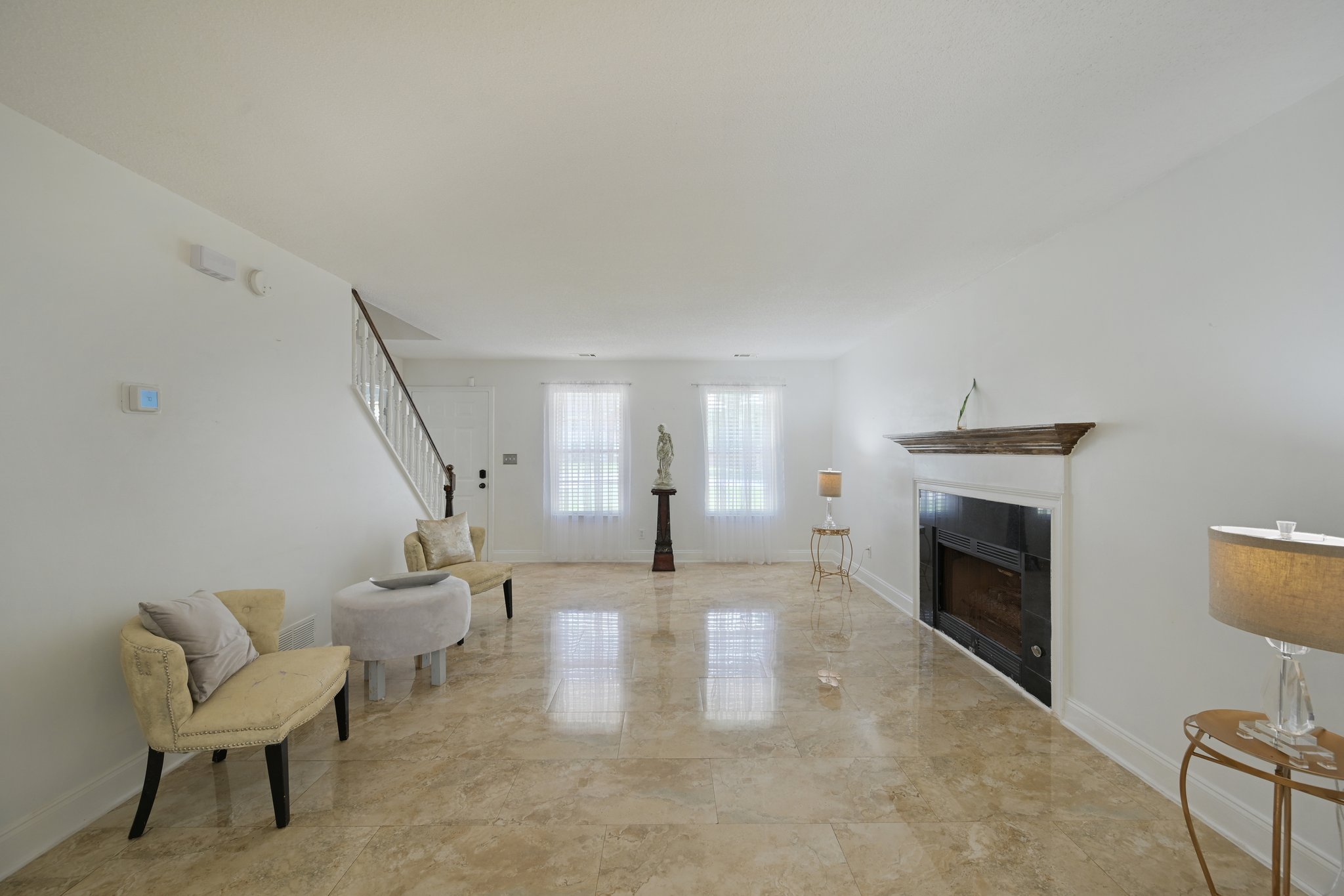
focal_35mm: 14
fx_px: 523
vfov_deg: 81.2
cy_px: 448
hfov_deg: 104.3
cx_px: 672
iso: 900
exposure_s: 1/15
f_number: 8
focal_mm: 14
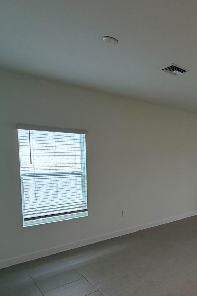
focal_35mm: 27
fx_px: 222
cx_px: 225
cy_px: 174
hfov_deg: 38.3
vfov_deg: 66.9
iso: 100
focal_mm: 2.22
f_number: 2.2
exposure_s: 1/120
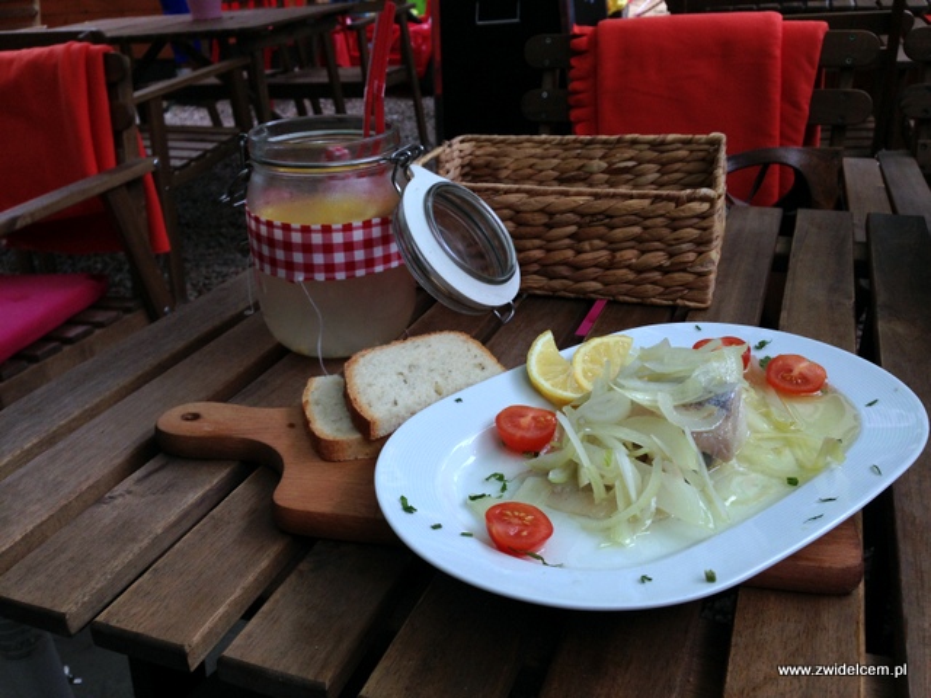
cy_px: 349
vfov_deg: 42.9
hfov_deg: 55.4
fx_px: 888
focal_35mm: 33
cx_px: 466
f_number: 2.4
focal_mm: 4.13
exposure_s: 1/120
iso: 50
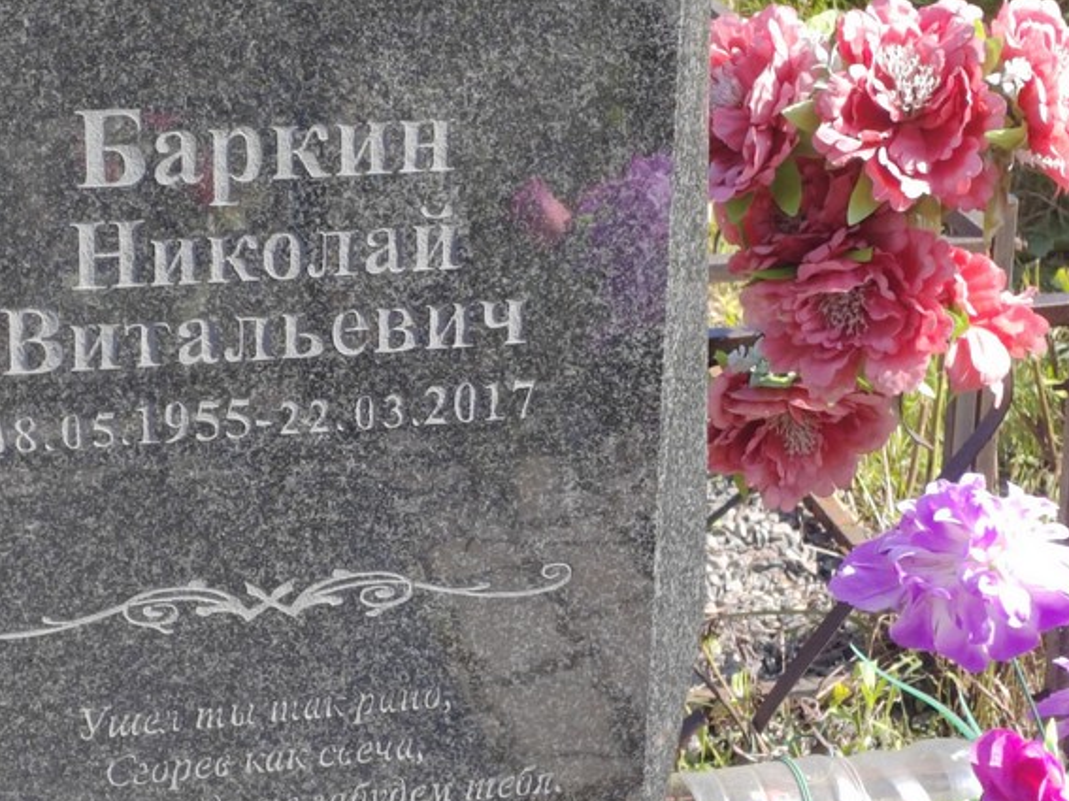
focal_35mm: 96
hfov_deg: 20.4
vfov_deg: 15.4
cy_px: 396
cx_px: 420
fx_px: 2964
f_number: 1.9
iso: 100
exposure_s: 1/450
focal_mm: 5.52
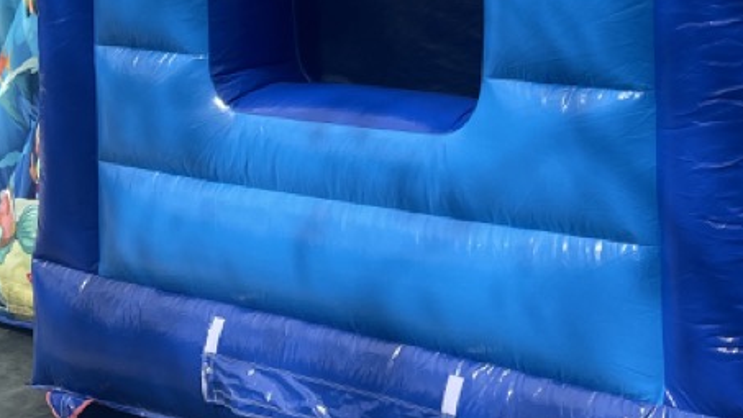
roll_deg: +1.9
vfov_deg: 14.5
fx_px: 1576
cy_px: -110
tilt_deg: +1.1
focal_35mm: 80
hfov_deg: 26.1
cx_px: 571
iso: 32
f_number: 1.6
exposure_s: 1/3509
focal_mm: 4.2
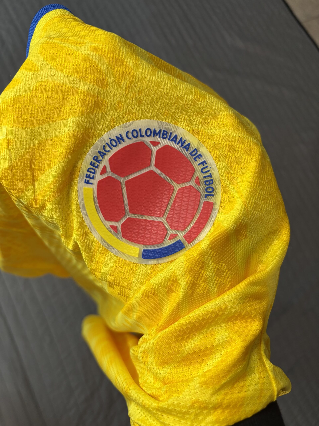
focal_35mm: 26
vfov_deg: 67.3
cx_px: 160
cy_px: 213
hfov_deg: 53.1
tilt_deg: -71.6
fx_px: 319
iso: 100
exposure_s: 1/50
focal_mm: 5.96
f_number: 1.6
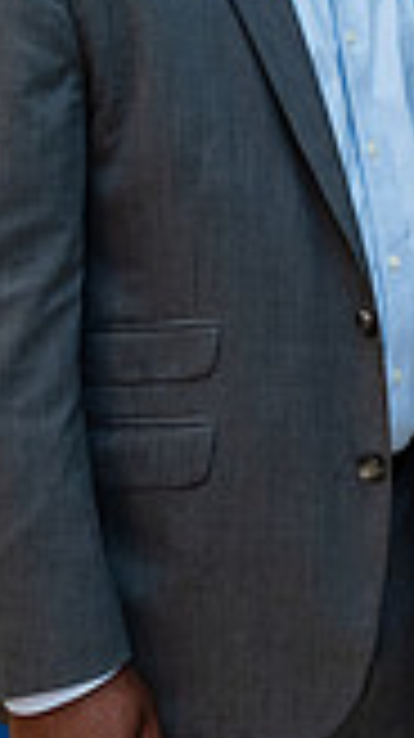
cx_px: 634
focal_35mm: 110
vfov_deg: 19.3
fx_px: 2151
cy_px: 153
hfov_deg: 10.6
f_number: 3.2
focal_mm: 29
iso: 1600
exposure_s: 1/320
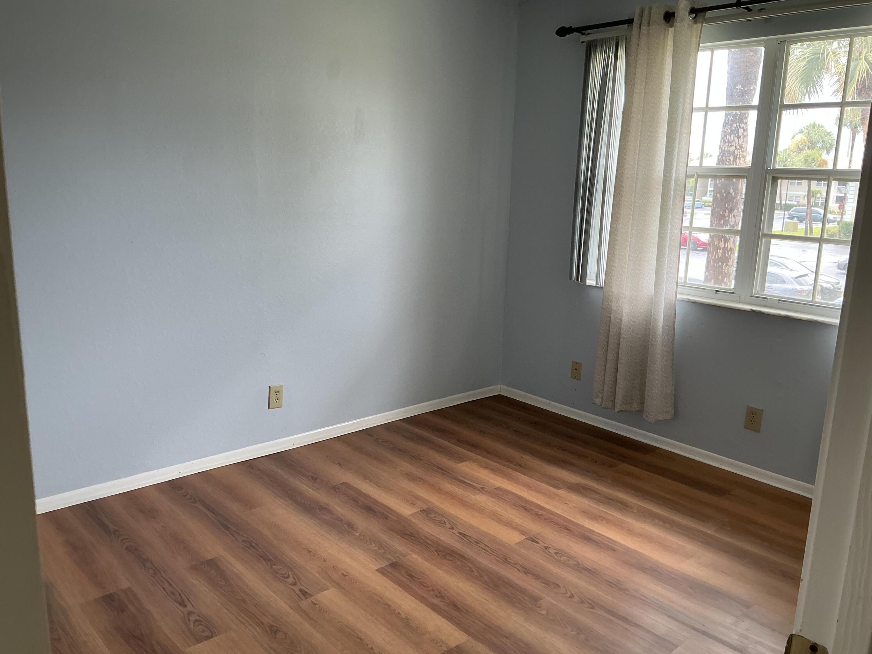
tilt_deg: -13.4
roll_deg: -1.1
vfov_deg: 48.2
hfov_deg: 61.7
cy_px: 327
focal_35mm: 29
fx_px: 731
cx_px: 436
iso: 50
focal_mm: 3
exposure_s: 1/60
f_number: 1.8
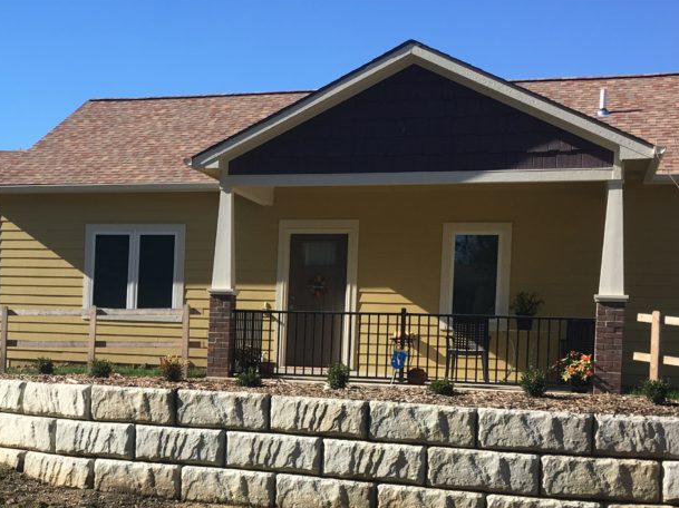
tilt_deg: +0.5
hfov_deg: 30.5
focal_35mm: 61
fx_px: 1196
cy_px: 349
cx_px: 83
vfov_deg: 23.9
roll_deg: -0.9
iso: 25
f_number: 2.2
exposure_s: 1/1131
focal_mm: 4.15
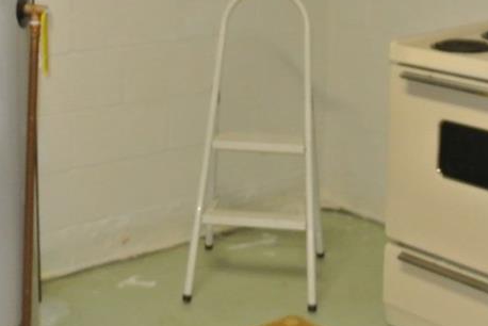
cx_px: 221
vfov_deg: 17.7
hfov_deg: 26.6
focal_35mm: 76
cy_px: 32
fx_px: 1031
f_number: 3.8
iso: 1600
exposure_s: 1/8
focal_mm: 12.7
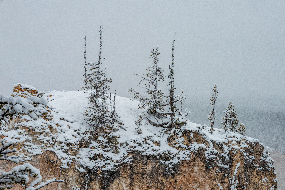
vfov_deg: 11.4
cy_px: 95
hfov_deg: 17.1
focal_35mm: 120
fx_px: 950
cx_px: 142
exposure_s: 1/100
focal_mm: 120
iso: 200
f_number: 11
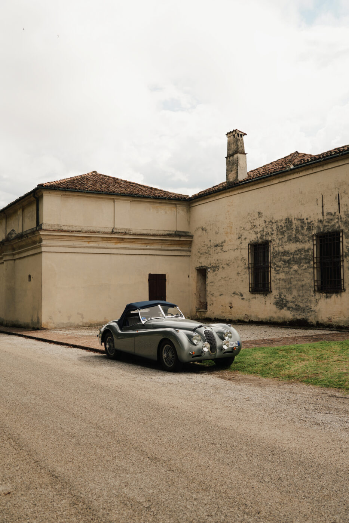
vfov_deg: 54.4
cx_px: 174
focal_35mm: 35
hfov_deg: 37.8
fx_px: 509
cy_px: 262
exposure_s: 1/400
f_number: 4
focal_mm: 35
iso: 100
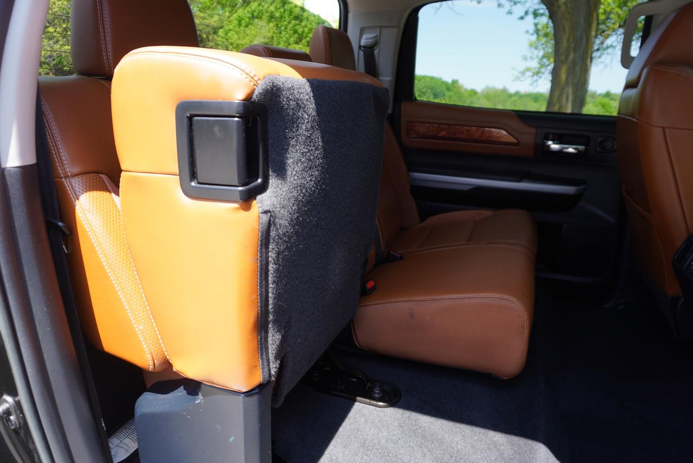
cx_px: 346
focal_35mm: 24
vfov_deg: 53.2
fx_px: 462
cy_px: 232
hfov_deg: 73.7
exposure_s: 1/80
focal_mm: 16
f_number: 4.5
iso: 100
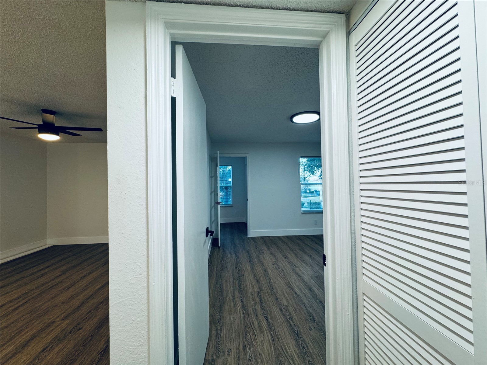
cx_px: 244
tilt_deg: +0.8
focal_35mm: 14
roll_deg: +0.4
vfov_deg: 85.7
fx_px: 197
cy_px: 182
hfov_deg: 102.1
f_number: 2.2
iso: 160
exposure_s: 1/120
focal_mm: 2.22
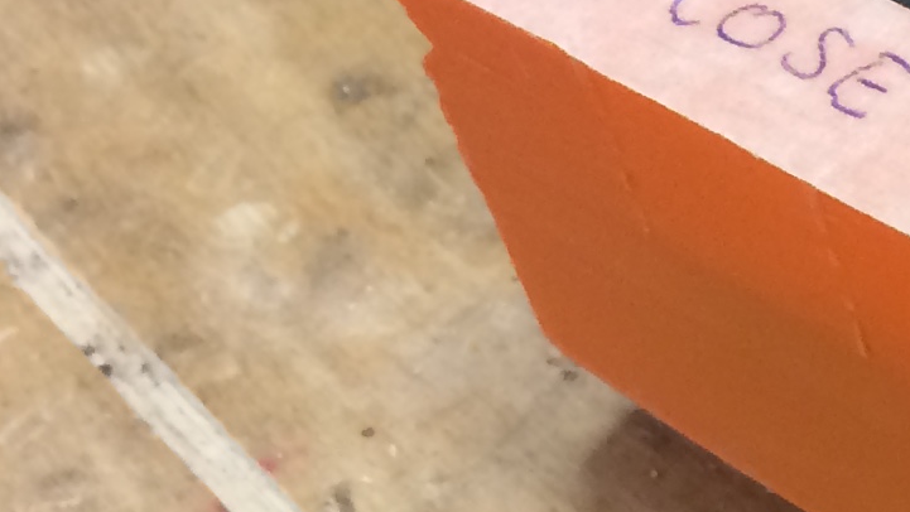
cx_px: 1756
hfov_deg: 13.2
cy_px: 589
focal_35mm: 143
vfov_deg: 8.4
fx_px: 3451
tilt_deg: -47.3
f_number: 2.2
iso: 125
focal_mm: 4.15
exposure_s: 1/33
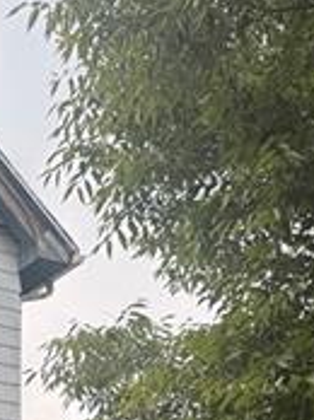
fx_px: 1285
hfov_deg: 13.0
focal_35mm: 106
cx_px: -191
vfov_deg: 17.0
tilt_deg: +10.0
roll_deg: -0.2
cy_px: 611
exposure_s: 1/3021
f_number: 1.78
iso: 80
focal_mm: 6.76
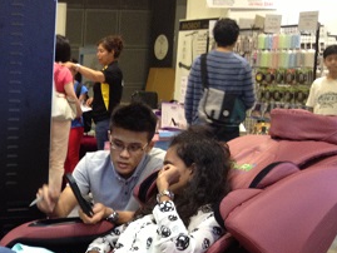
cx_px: -26
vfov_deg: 18.8
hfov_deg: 23.6
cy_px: 190
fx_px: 760
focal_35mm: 78
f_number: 2.4
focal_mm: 4.28
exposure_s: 1/20
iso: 160
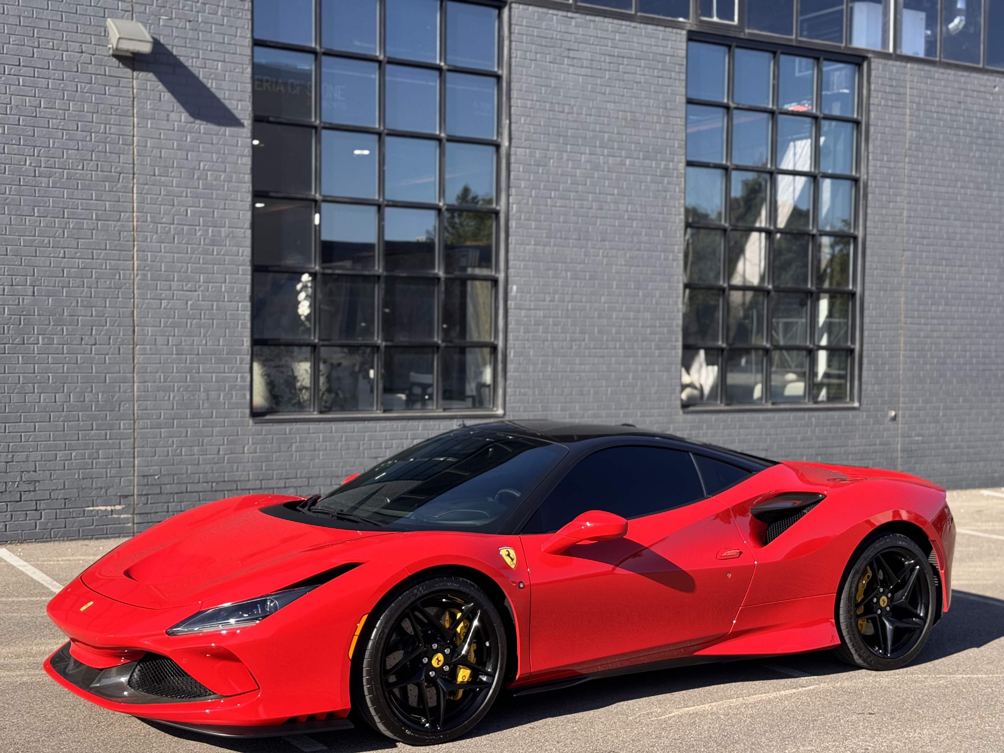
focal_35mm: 48
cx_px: 502
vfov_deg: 30.3
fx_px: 1392
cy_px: 376
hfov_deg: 39.7
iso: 64
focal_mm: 6.76
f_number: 1.78
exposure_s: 1/1287
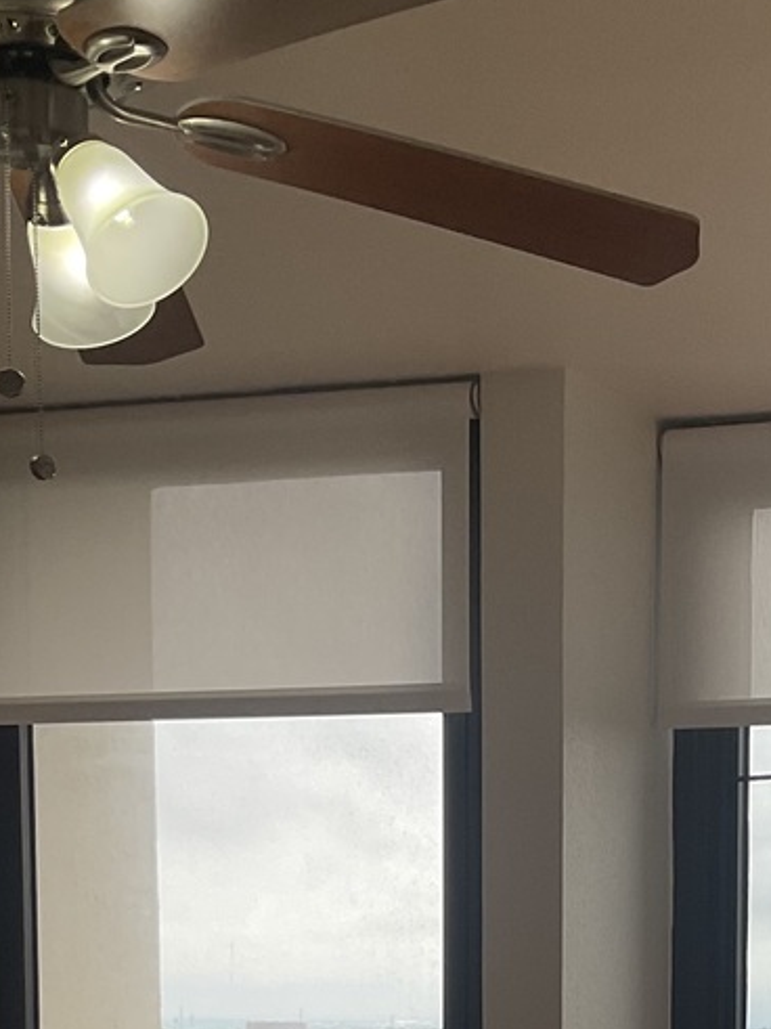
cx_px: 740
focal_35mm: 85
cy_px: 1310
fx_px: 2525
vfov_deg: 21.1
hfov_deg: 17.0
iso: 16
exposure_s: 1/327
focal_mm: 3
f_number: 1.8
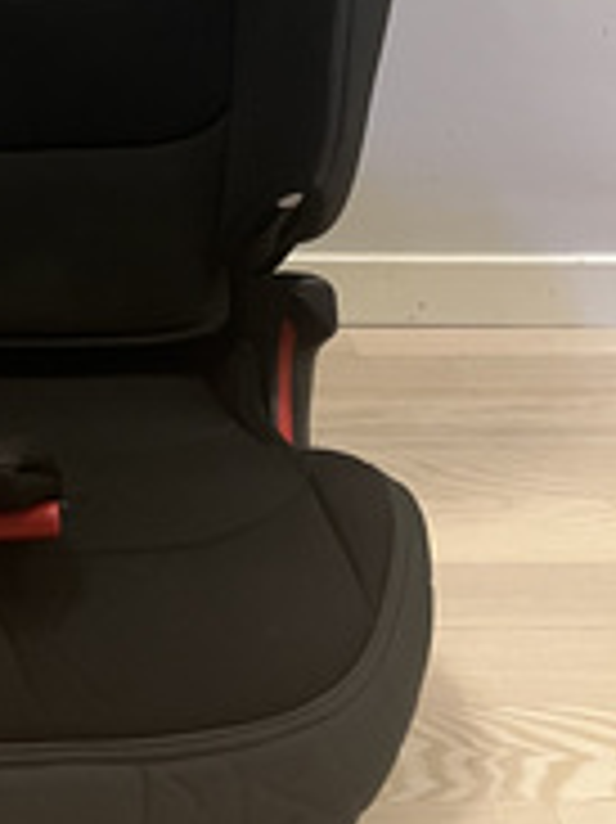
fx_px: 1687
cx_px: 25
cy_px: -50
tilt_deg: -14.7
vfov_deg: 25.7
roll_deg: +1.3
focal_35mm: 71
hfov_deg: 20.2
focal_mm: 5.7
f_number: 1.5
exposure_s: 1/33
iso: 500
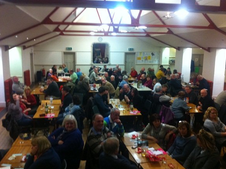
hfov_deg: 51.3
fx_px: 235
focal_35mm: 36
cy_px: 85
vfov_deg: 39.7
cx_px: 113
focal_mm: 3.85
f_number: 2.8
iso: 200
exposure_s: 1/15
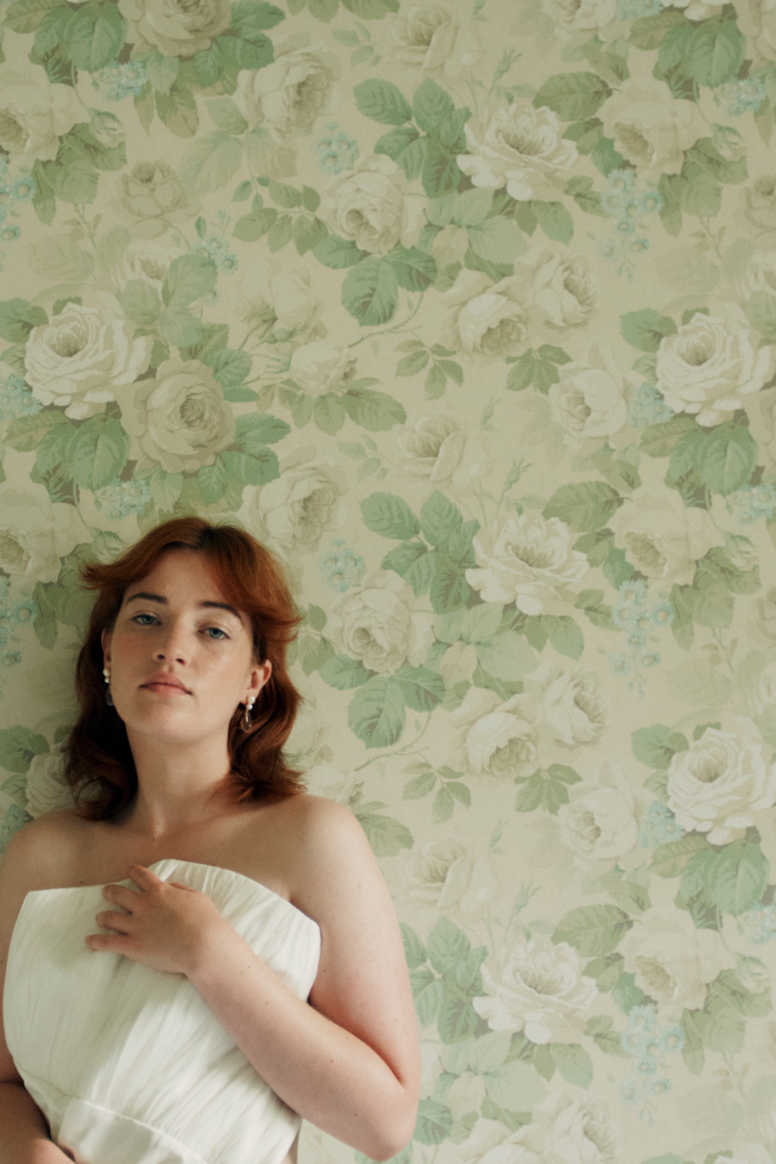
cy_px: 680
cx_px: 109
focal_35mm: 66
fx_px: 2133
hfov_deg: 20.3
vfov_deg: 30.4
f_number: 3.2
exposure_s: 1/100
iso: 800
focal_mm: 35
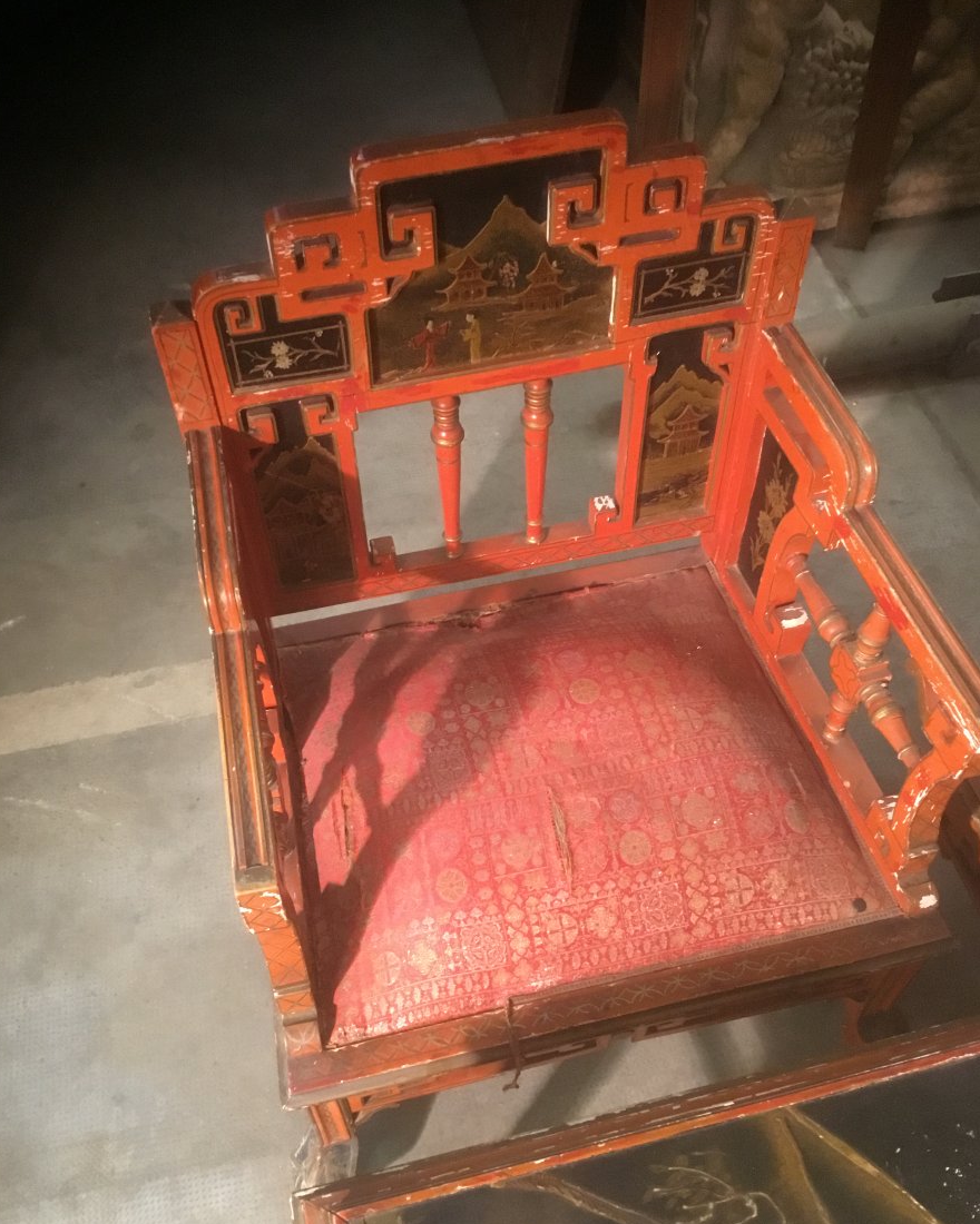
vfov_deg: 54.2
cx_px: 486
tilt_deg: -52.8
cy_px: 659
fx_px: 1196
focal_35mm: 33
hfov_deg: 44.5
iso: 250
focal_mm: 3.3
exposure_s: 1/17
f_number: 2.4
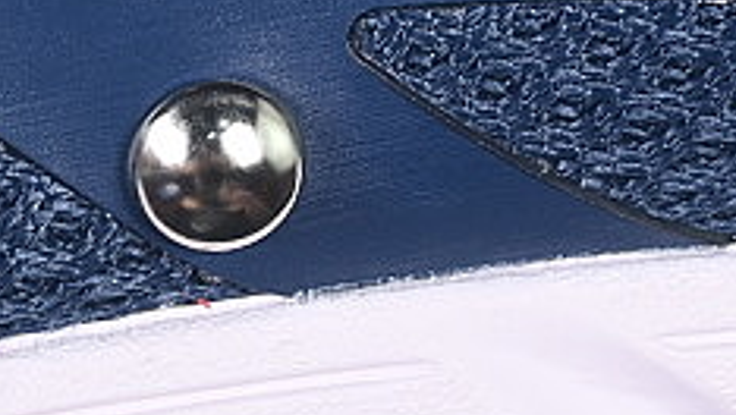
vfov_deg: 3.3
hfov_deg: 6.0
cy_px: -572
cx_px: 355
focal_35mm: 362
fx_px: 7070
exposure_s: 1/60
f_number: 6.3
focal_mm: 50
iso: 160
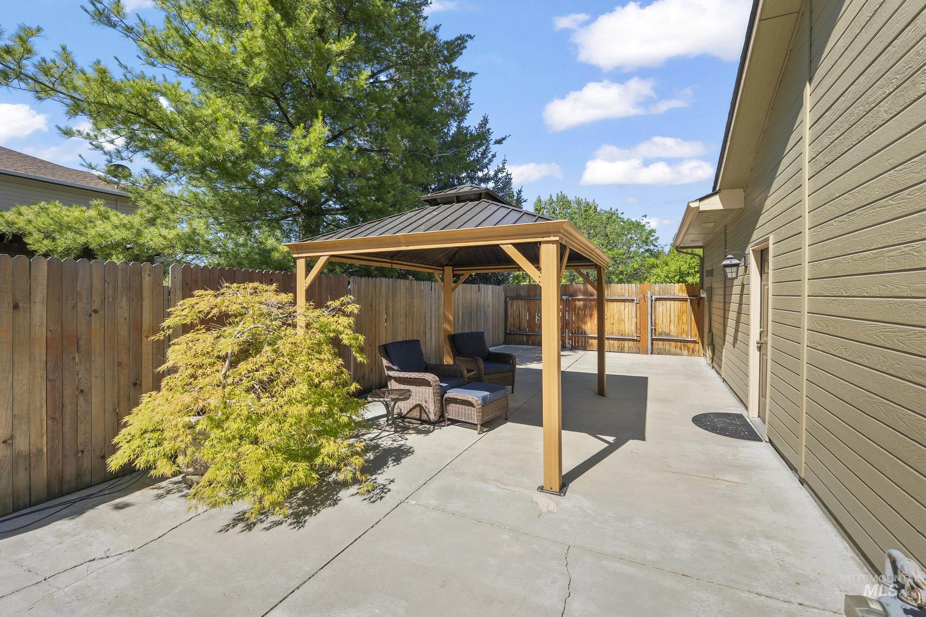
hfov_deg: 100.4
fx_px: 386
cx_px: 463
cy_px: 308
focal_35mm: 15
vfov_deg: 77.3
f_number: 7.1
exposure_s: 1/40
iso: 125
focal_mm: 10
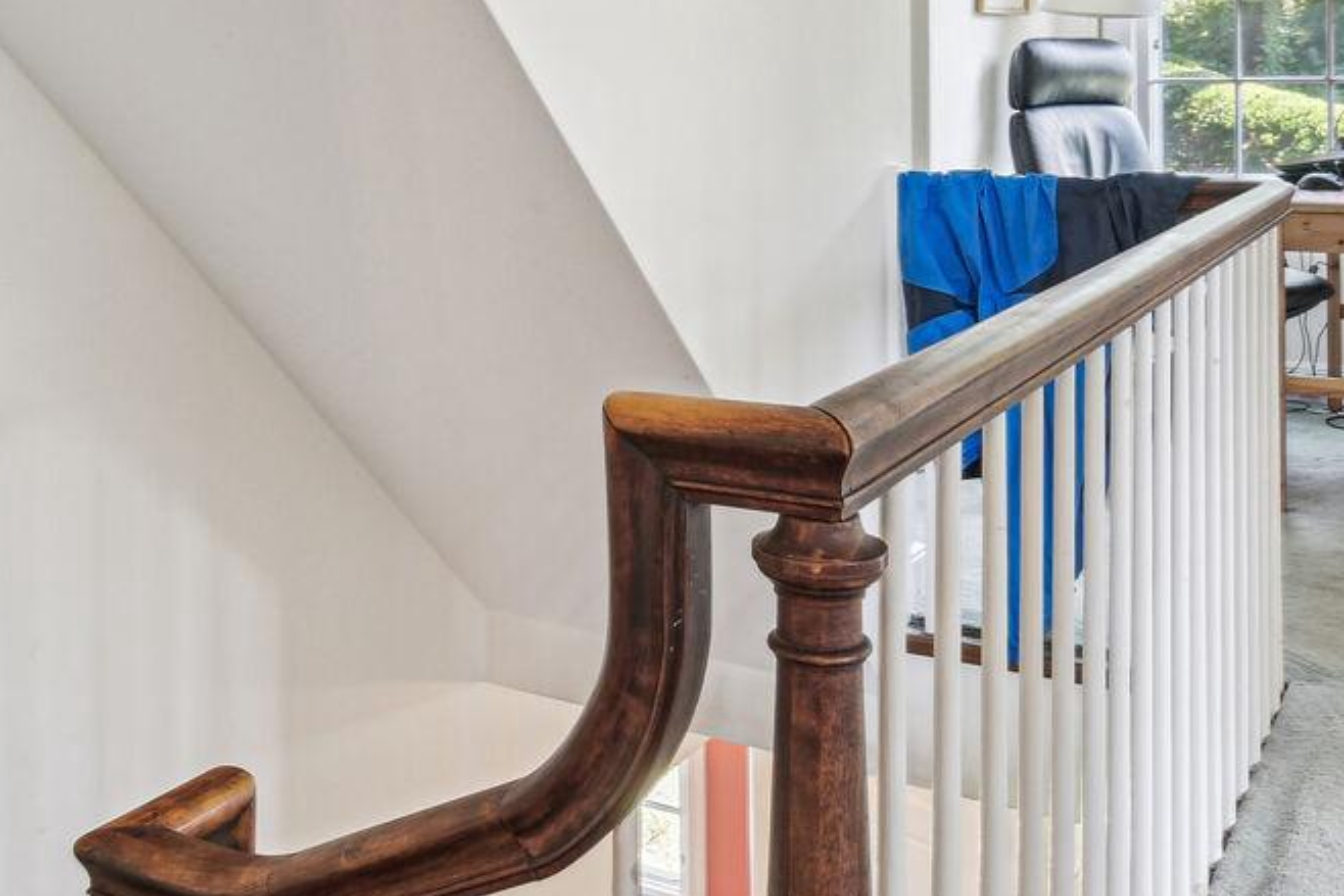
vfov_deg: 30.8
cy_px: 125
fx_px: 1568
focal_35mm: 42
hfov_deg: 45.8
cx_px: 470
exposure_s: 1/2.5
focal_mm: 16
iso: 400
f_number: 8
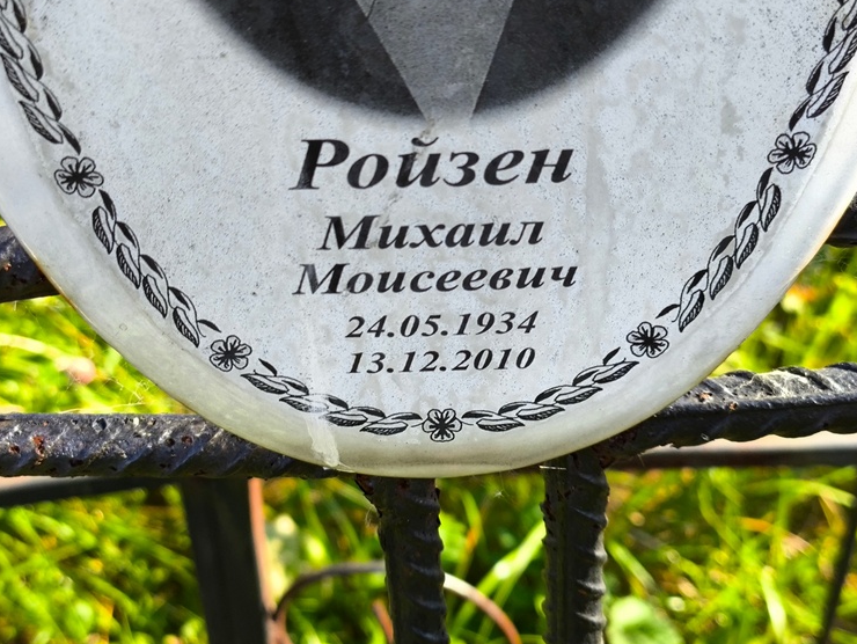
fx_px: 1338
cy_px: 305
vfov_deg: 27.1
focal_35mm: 54
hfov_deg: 35.5
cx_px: 420
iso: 50
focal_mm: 4.71
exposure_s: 1/201
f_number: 1.7
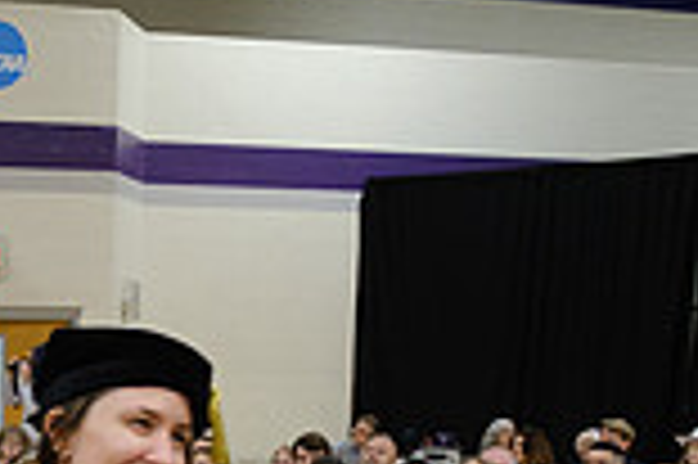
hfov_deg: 16.8
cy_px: 664
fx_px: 2034
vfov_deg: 12.5
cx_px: -482
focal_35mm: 105
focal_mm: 18.7
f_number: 2.8
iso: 1600
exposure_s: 1/125
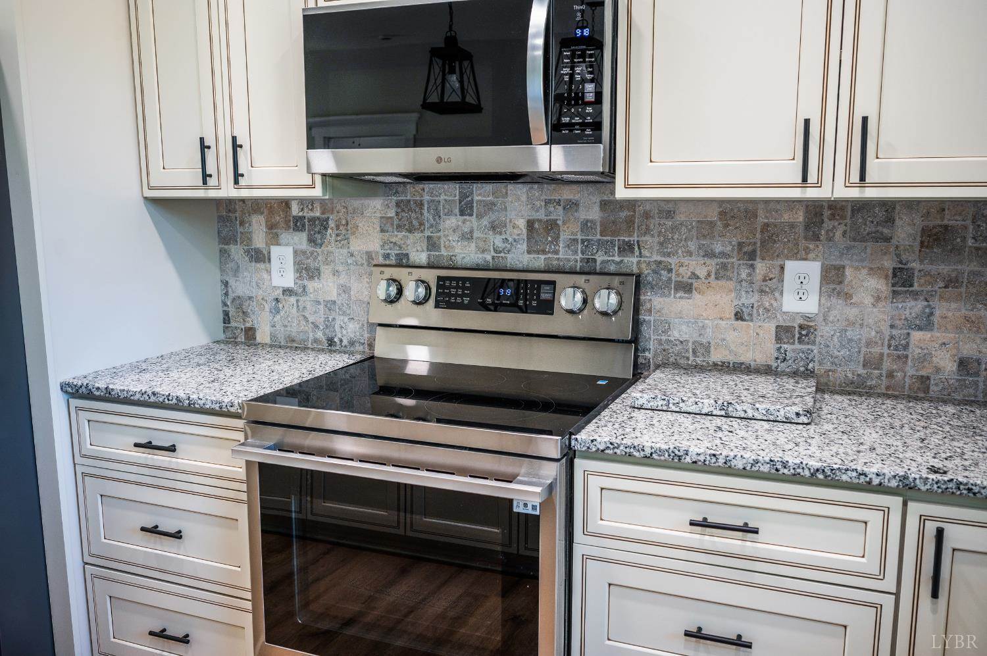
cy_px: 328
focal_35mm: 30
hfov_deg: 62.0
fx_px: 822
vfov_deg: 43.5
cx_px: 494
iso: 250
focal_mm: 30
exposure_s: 1/25
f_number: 4
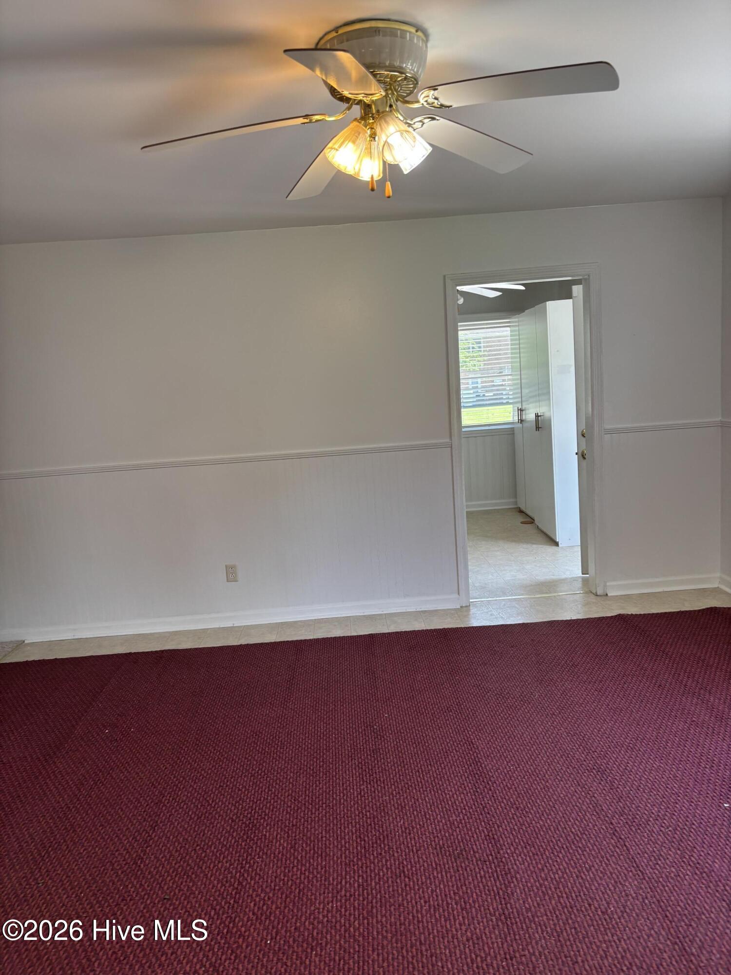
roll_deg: +3.2
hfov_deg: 53.1
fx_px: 732
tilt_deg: -8.8
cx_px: 366
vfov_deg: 67.3
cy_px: 488
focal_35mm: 26
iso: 64
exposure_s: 1/121
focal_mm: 5.96
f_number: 1.6
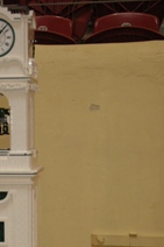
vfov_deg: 21.8
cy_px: 200
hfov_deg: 14.7
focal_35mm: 92
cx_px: 14
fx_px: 630
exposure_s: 1/200
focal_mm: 29
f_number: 4
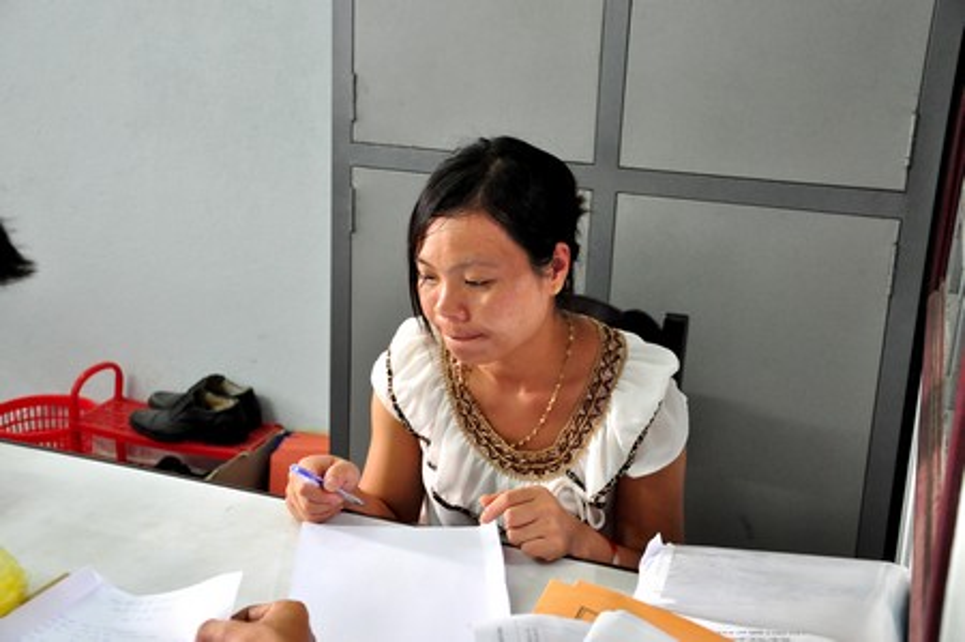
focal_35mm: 48
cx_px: 482
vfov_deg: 28.0
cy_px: 321
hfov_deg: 41.2
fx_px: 1285
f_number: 4.2
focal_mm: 32
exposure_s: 1/30
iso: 1600
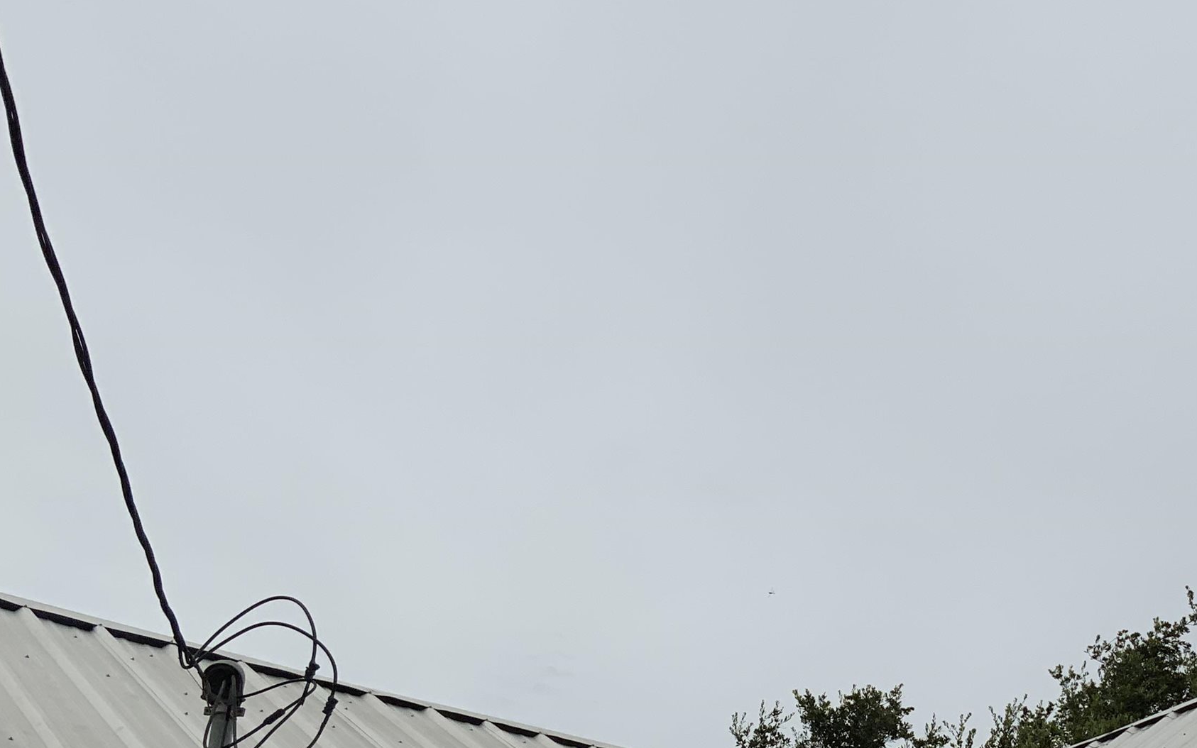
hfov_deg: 35.0
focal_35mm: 56
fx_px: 1827
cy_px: 598
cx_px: 974
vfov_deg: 22.8
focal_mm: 3
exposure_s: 1/3788
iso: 20
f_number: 1.8
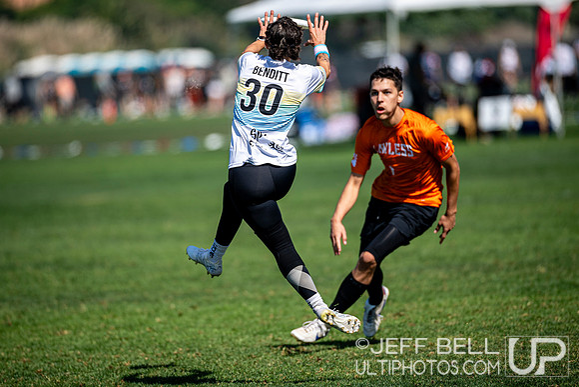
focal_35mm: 363
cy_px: 153
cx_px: 290
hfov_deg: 5.7
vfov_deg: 3.8
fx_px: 5843
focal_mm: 300
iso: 125
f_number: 3.2
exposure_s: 1/2500
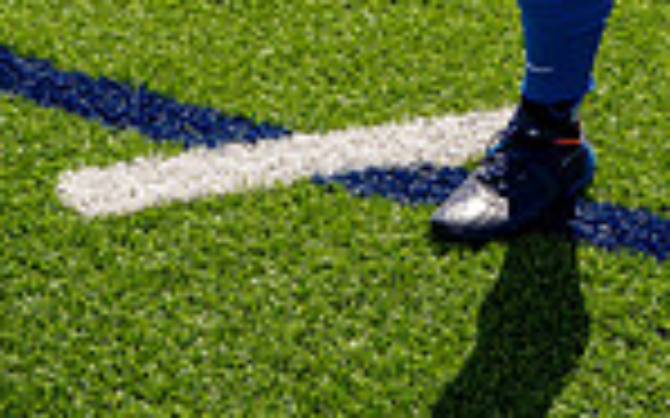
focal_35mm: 108
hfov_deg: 19.2
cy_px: -544
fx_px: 1971
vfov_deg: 10.6
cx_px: 481
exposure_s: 1/200
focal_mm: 35
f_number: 6.3
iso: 80
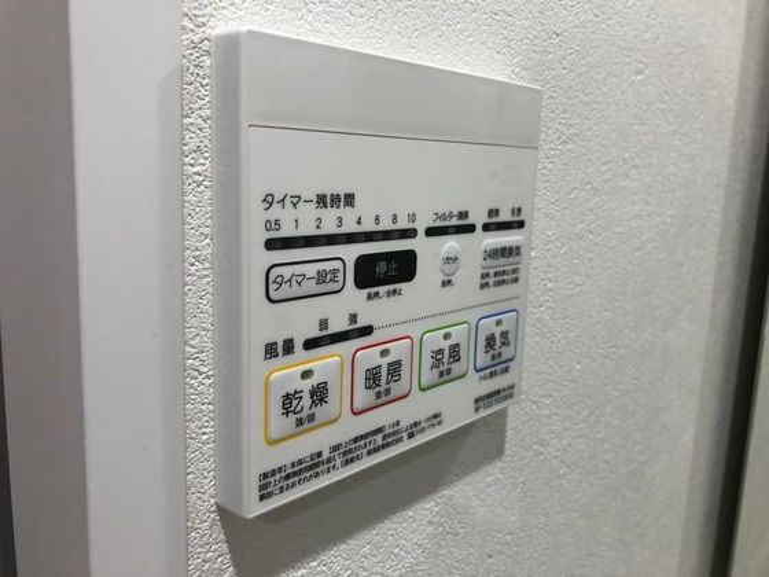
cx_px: 384
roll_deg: -1.0
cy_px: 288
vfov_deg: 49.7
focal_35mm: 28
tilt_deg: -9.4
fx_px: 622
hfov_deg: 63.4
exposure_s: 1/30
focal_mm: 3.99
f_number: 1.8
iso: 32
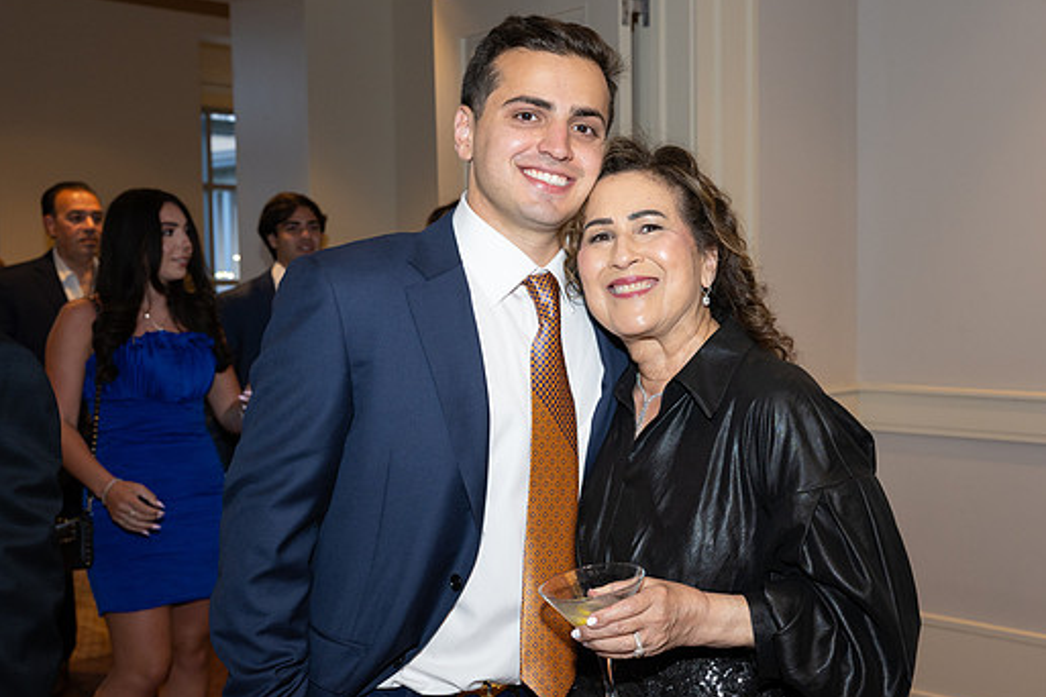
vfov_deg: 29.8
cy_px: 396
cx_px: 675
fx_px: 1307
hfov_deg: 43.1
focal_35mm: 45
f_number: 5.6
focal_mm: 33
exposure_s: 1/100
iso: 800
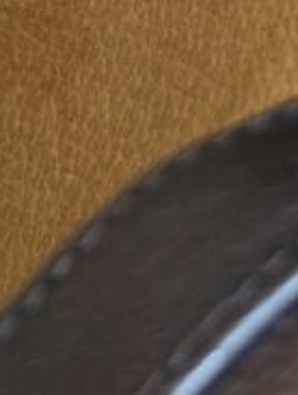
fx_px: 3065
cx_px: -149
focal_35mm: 268
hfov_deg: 5.5
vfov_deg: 7.2
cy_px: -248
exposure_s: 1/60
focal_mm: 6.76
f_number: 1.78
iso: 125
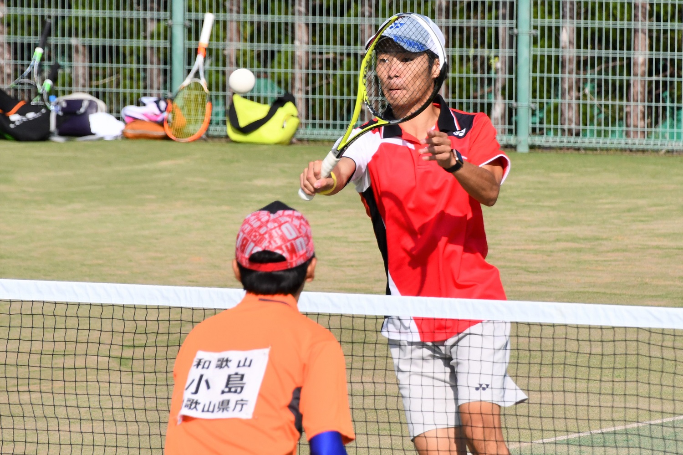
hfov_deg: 6.2
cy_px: 228
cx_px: 342
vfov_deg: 4.2
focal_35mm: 330
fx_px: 6258
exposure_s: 1/4000
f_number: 8
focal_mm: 220
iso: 640
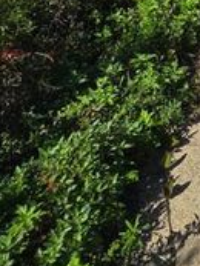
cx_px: 332
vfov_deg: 27.5
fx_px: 385
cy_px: -125
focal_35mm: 50
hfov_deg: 21.8
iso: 50
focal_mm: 2.2
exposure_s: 1/2614
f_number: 2.2
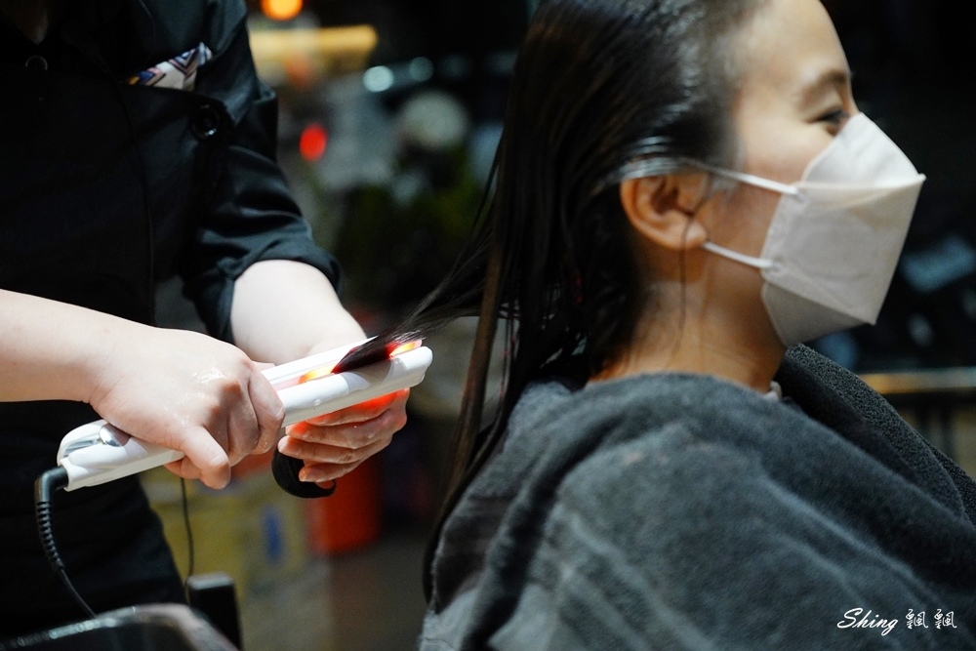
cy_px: 326
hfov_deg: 27.7
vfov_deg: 18.7
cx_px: 488
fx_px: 1979
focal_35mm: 73
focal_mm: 73
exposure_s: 1/400
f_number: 4
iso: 4000
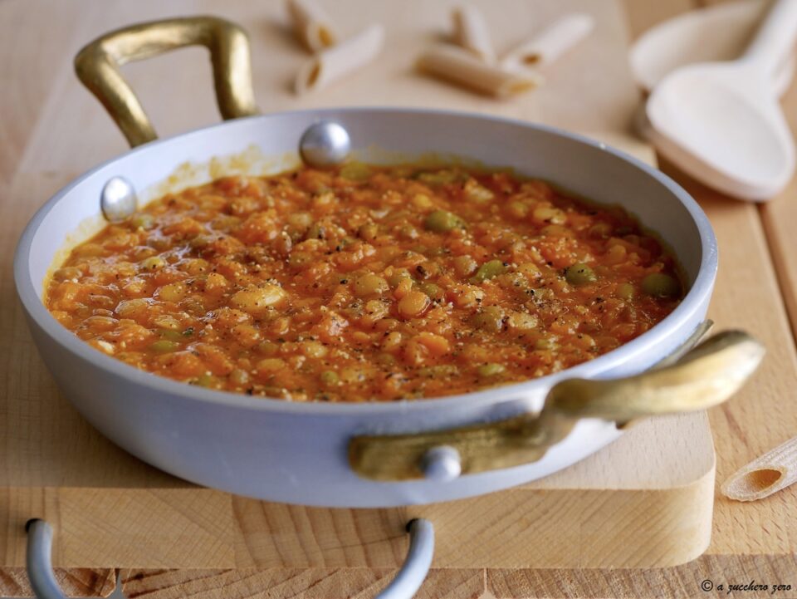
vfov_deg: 17.2
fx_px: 1981
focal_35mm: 86
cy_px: 300
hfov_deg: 22.7
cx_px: 398
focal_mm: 43
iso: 200
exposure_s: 1/25
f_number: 4
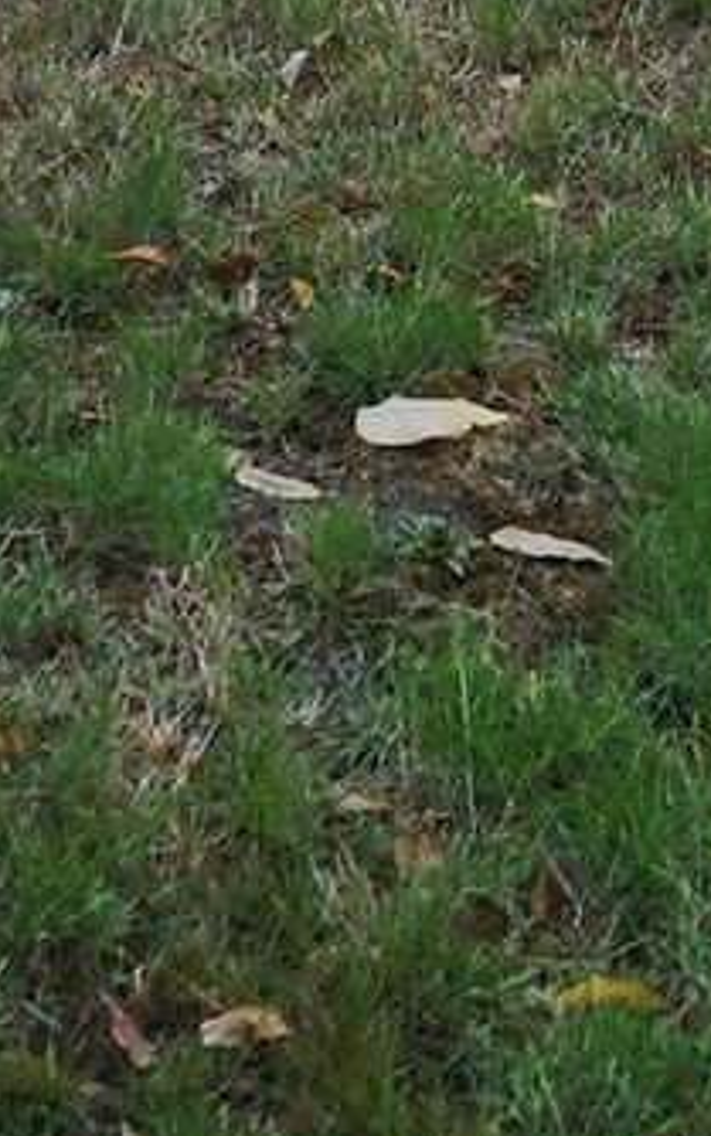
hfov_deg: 12.5
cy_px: -1207
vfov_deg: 15.4
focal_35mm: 105
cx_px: 245
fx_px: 3253
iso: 20
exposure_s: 1/180
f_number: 1.8
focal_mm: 6.4
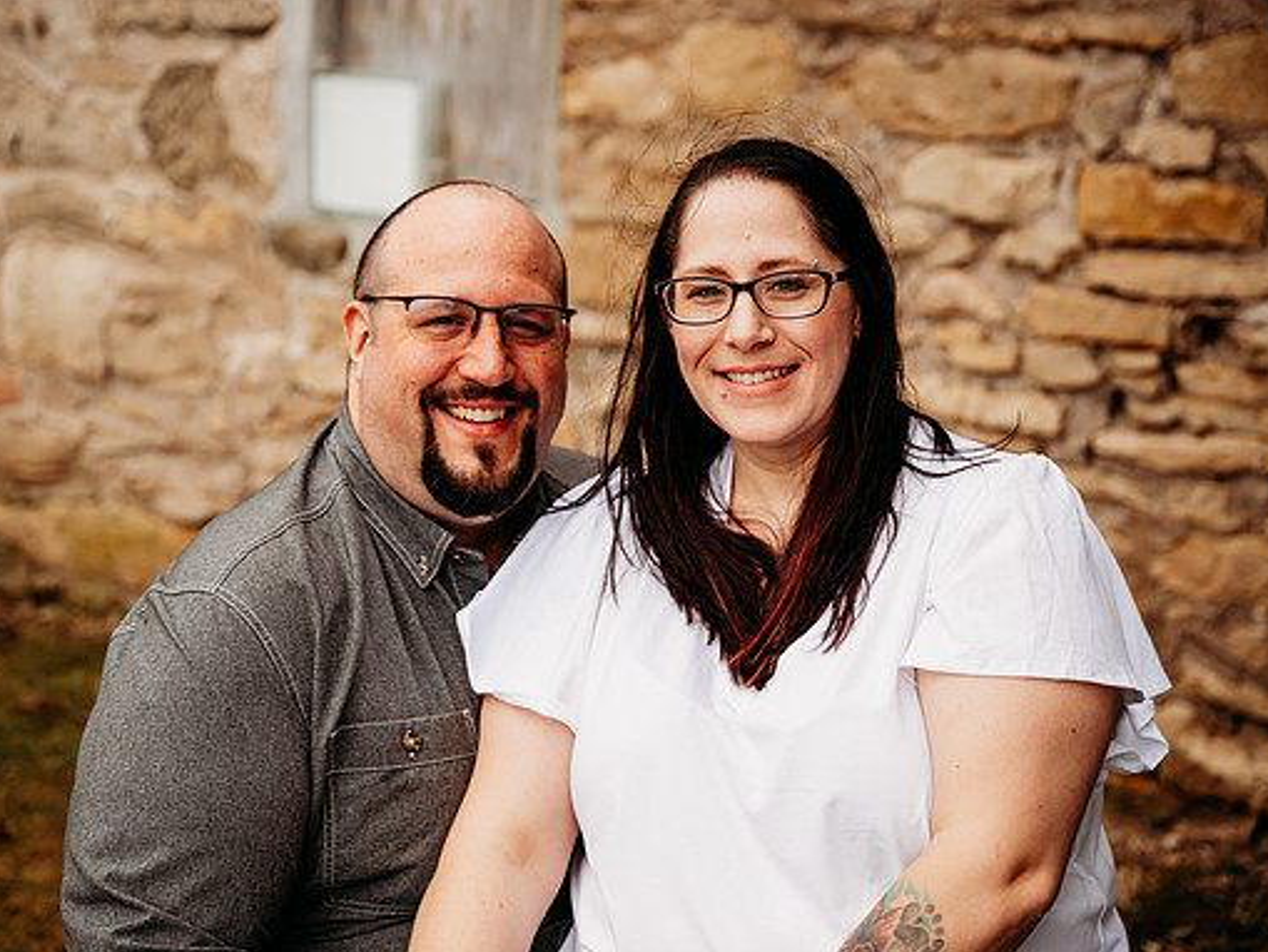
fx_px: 2528
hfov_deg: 28.1
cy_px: 480
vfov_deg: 21.3
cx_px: 585
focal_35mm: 69
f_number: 3.5
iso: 320
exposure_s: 1/400
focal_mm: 63
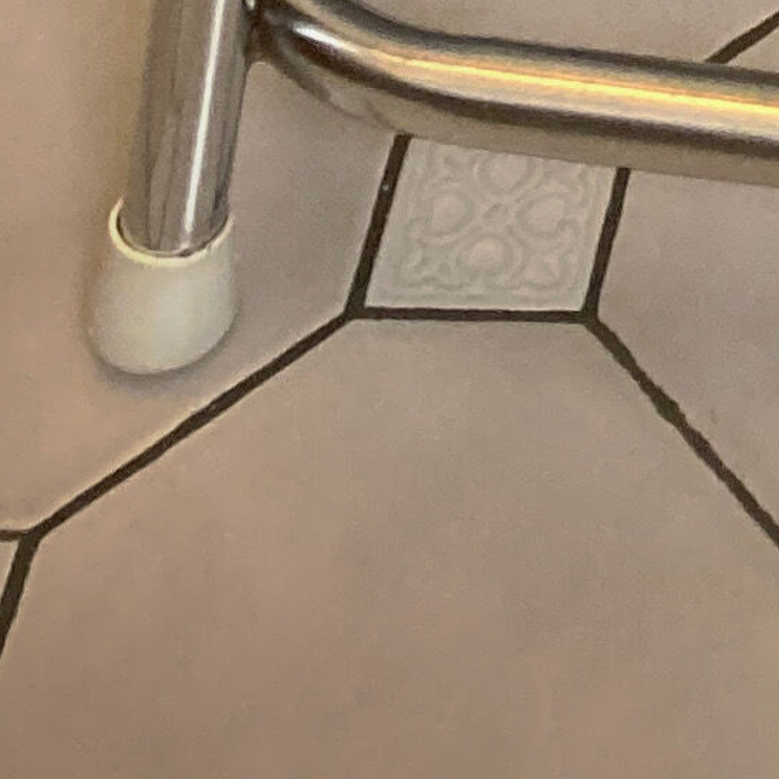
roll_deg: +1.1
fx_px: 4634
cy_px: -1982
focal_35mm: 182
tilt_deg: -24.9
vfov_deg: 7.6
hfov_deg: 9.0
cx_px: 1561
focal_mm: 3.99
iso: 200
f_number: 1.8
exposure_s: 1/50
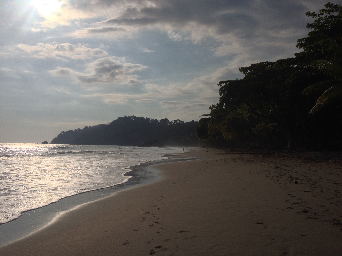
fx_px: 346
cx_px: 171
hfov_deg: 52.6
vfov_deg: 40.7
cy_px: 128
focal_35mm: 35
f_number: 2.4
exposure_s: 1/11111
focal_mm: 4.28
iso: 50
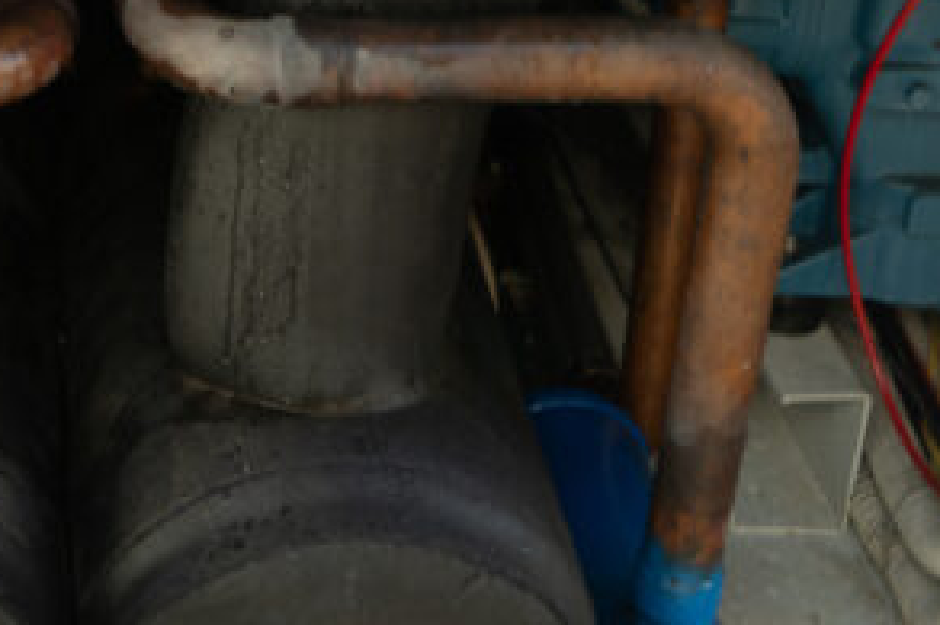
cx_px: -74
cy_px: 104
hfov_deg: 22.9
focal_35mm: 84
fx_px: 2192
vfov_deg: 16.1
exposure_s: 1/5
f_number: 8
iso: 100
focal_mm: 24
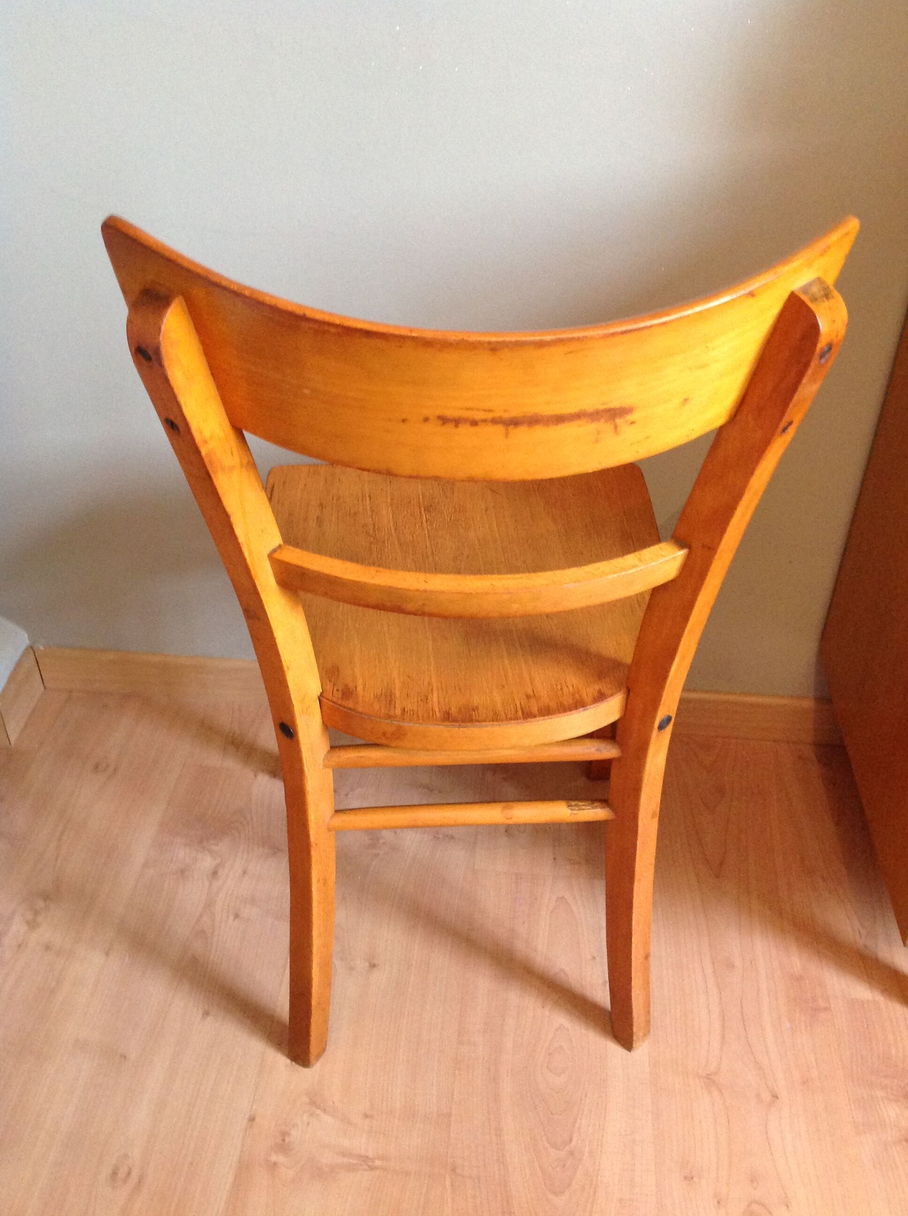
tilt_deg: -36.1
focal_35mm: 35
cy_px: 608
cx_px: 454
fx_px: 1227
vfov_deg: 52.7
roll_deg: +0.8
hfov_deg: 40.6
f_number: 2.4
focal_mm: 4.28
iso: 250
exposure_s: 1/15
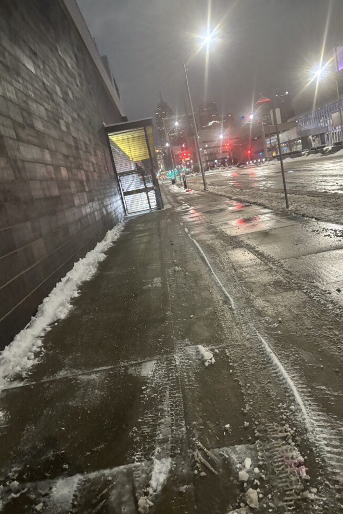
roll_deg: +15.7
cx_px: 193
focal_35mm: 28
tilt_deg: -9.5
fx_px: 400
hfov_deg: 46.3
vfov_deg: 65.5
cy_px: 250
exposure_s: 1/40
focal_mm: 5.96
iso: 640
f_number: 1.6
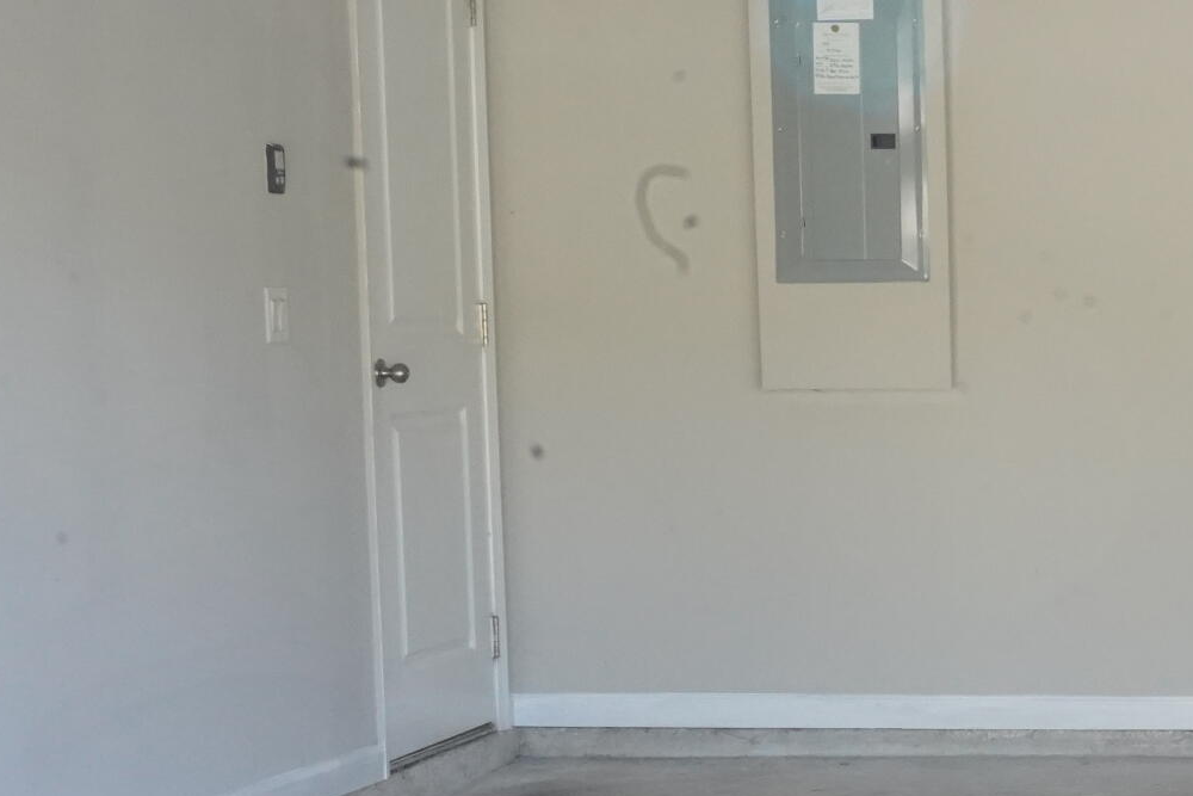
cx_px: 1546
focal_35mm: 105
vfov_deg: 12.9
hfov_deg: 18.2
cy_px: 706
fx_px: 3480
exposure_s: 1/60
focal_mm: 35
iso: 3200
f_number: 22
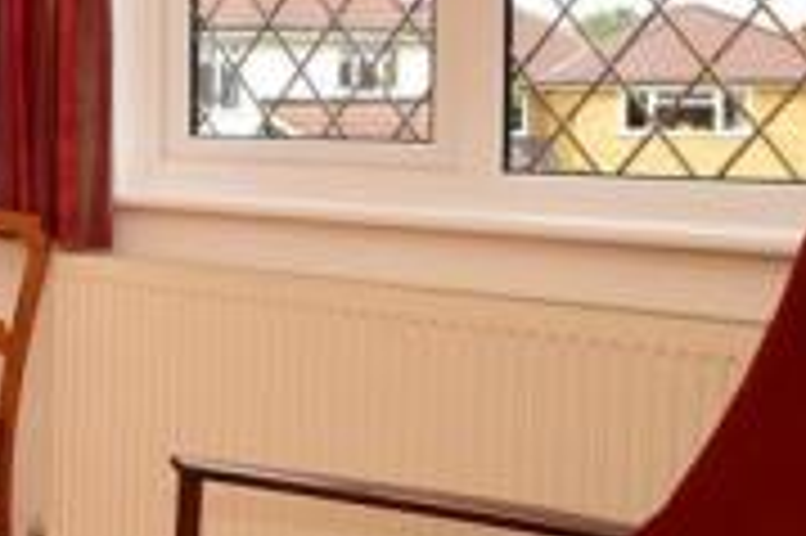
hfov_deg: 23.3
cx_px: -572
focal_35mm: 55
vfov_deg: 24.2
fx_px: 1230
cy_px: 115
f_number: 7.1
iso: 400
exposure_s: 1/160
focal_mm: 10
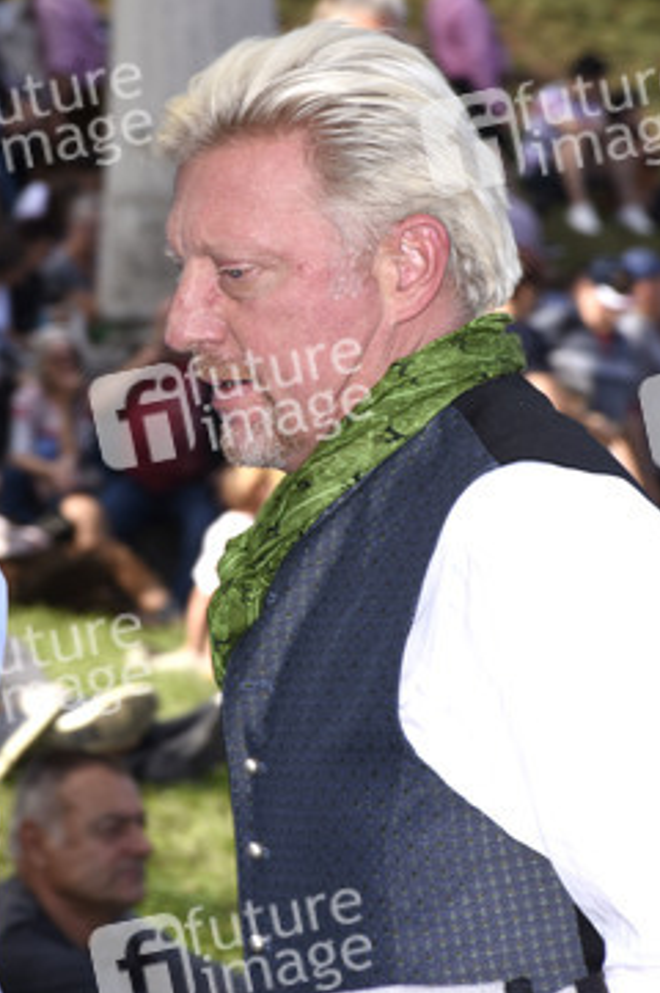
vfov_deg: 8.8
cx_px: 311
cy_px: 542
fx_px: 6419
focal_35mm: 233
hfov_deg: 5.9
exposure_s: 1/160
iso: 160
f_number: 9
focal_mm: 140
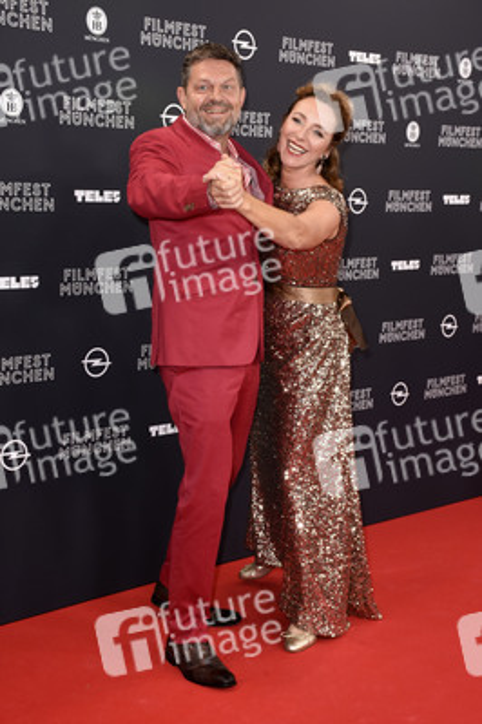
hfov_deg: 23.7
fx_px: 1147
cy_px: 362
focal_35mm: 57
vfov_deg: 35.1
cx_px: 241
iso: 640
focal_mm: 38
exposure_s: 1/125
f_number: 6.3
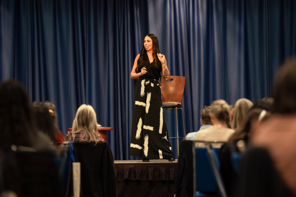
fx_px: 2154
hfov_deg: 7.9
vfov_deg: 5.2
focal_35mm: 262
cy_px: 98
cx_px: 148
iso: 2000
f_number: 2.8
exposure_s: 1/200
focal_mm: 175
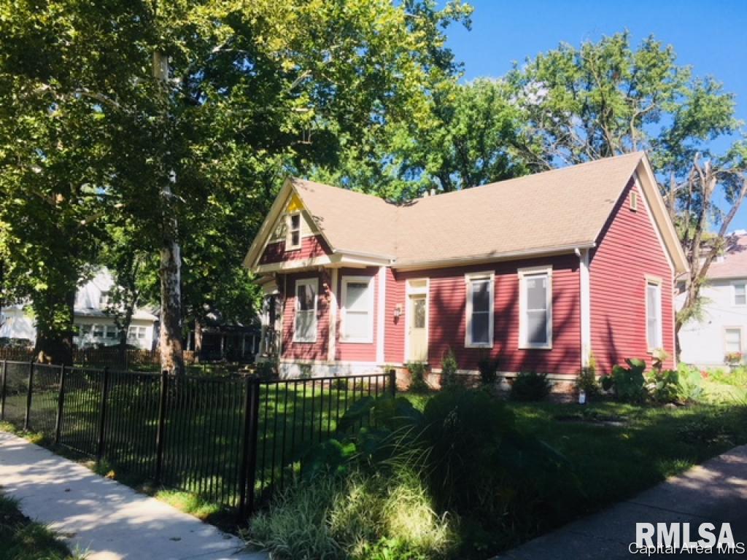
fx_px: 626
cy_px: 280
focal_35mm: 29
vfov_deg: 48.2
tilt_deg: +7.9
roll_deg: -1.4
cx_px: 374
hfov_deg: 61.7
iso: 25
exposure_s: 1/761
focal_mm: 4.15
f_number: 2.2
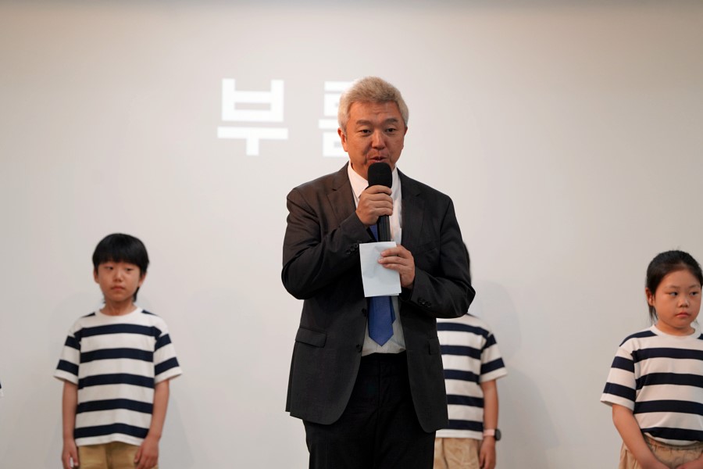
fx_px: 3437
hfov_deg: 11.7
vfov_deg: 7.8
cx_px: 352
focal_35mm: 176
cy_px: 234
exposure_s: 1/200
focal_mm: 176
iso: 1000
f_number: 4
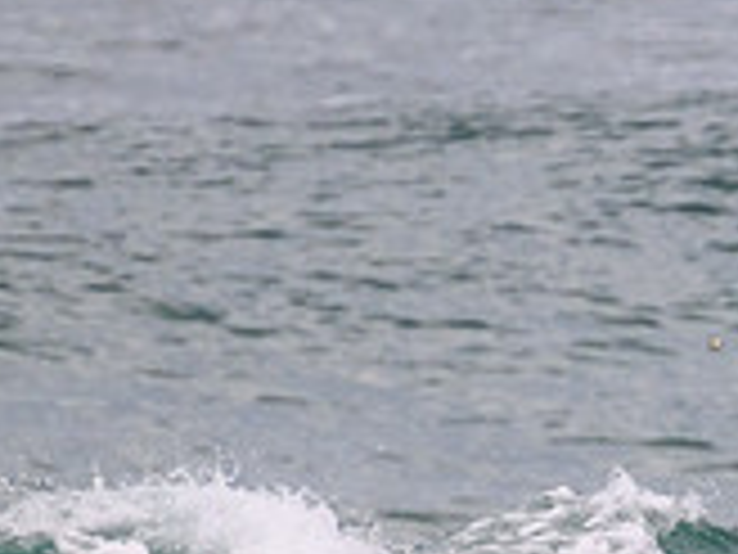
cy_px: 804
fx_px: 57989
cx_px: 1215
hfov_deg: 0.7
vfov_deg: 0.5
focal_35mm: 2720
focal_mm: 800
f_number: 11
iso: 2200
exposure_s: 1/2000
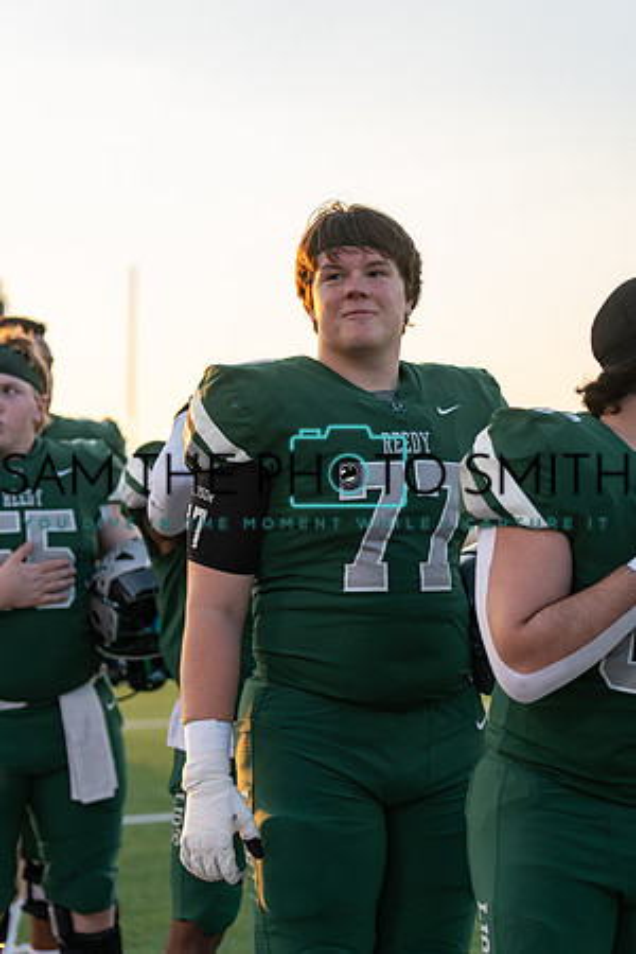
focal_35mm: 74
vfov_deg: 27.3
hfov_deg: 18.4
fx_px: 1961
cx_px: 318
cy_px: 477
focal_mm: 74
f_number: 2.8
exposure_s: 1/320
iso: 160
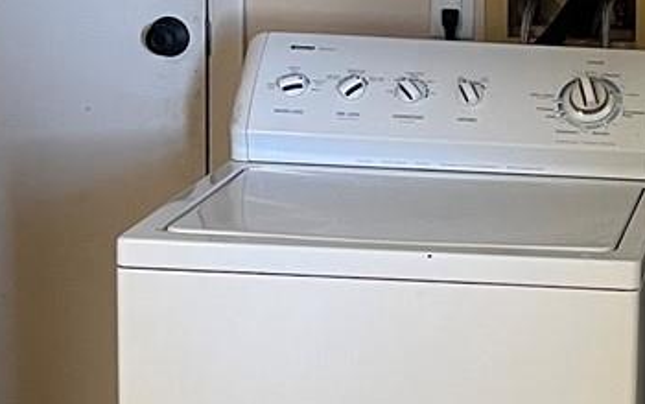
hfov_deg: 15.8
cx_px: 831
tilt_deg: -10.4
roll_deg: -1.7
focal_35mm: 126
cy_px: 159
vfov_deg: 10.4
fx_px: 2216
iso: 250
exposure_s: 1/60
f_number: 1.6
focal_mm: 5.1
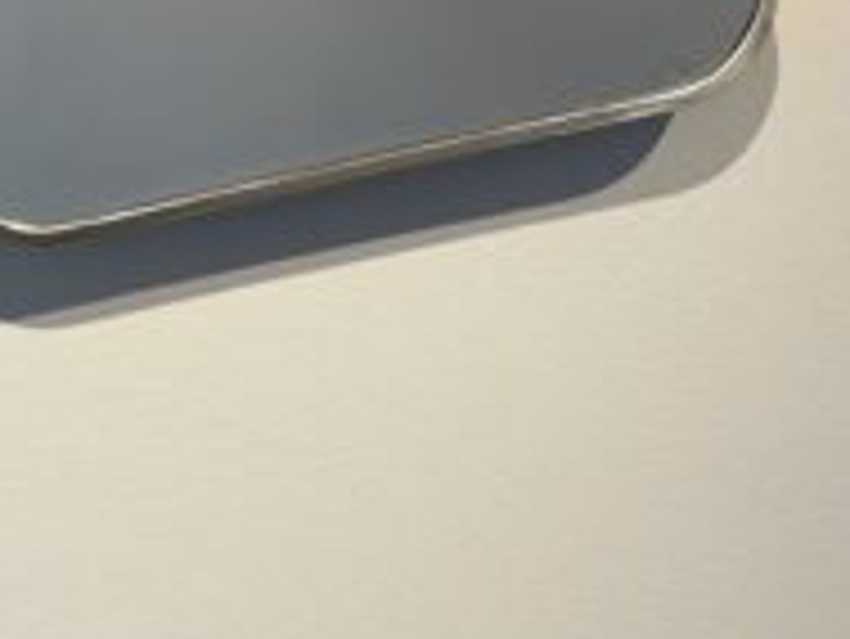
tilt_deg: -3.0
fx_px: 2604
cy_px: -171
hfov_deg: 17.0
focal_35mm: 106
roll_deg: -0.4
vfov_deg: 13.5
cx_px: -387
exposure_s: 1/163
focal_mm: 5.1
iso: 32
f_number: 1.6
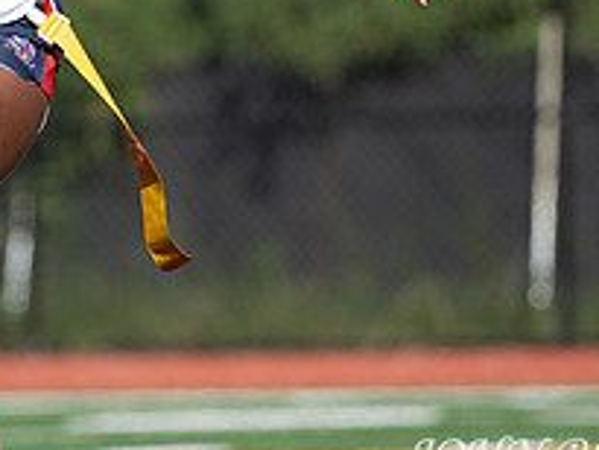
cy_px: 30
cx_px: -49
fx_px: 12795
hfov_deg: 2.7
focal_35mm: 739
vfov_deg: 2.0
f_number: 3.5
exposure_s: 1/3200
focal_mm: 200
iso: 250
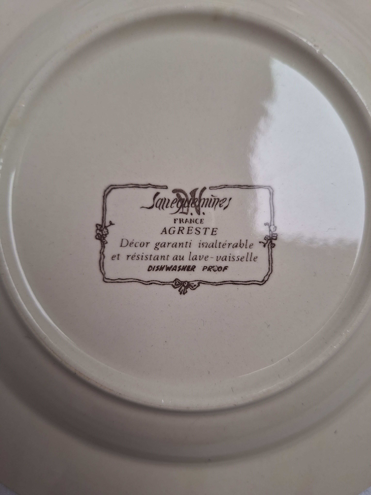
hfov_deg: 58.9
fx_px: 329
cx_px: 186
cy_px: 248
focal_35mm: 23
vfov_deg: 73.9
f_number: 1.8
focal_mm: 5.54
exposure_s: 1/368
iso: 40
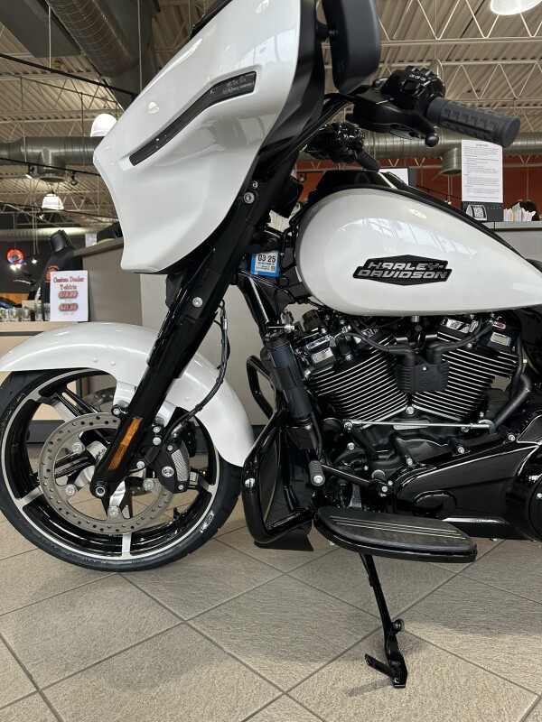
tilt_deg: -4.1
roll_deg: +1.0
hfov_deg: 56.8
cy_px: 361
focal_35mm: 24
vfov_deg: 71.6
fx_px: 501
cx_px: 271
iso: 160
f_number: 1.78
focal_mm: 6.86
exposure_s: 1/120
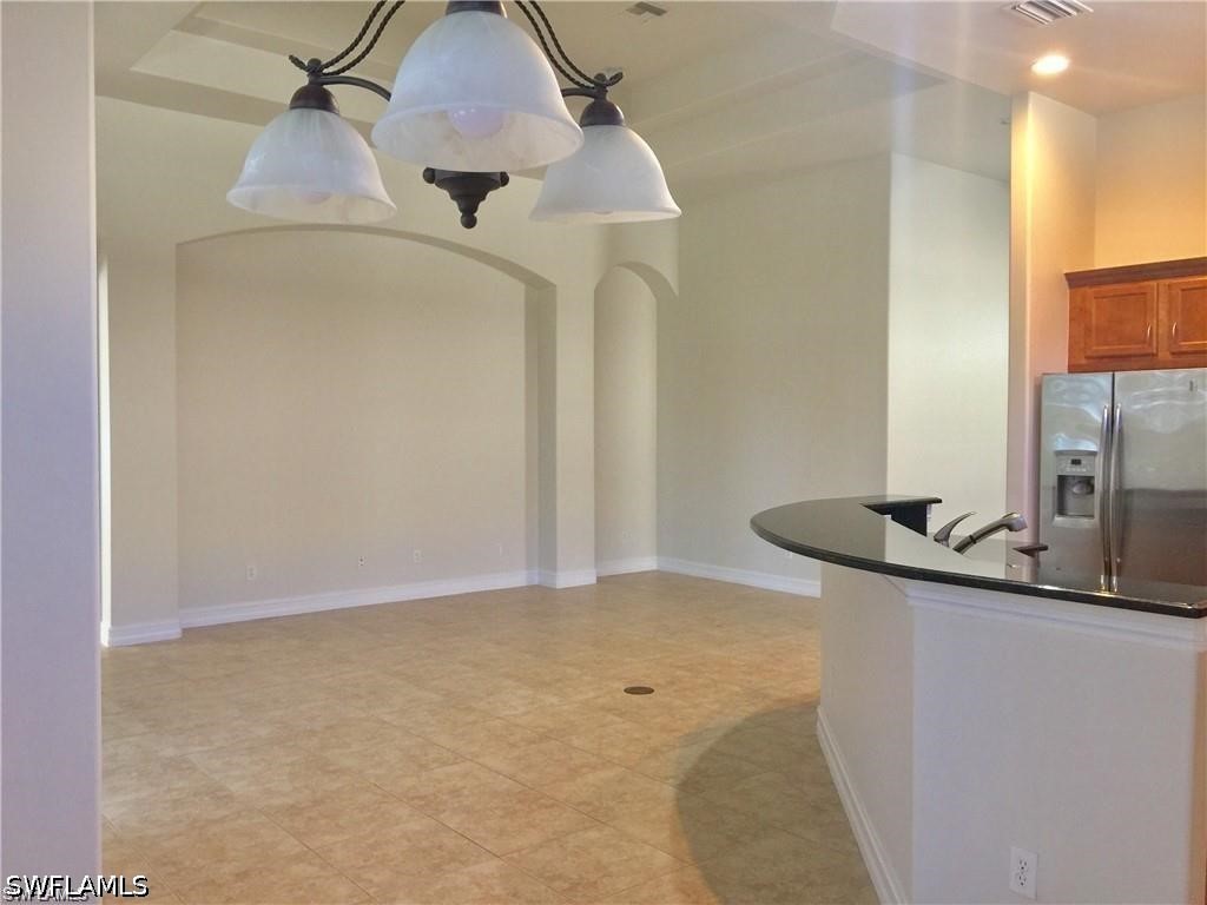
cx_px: 604
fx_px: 1011
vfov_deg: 48.2
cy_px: 452
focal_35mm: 29
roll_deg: -1.6
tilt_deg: -1.0
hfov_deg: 61.7
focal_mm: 4.15
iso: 50
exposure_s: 1/15
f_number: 2.2
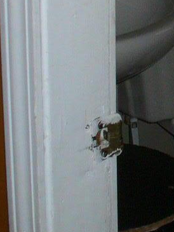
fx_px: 1085
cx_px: 323
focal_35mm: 162
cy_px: -7
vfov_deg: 12.0
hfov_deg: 8.8
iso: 100
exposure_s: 1/60
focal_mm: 6.1
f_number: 2.8
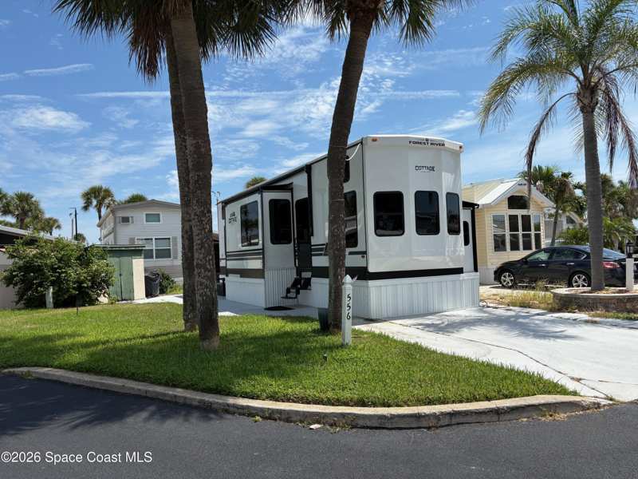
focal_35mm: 26
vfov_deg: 53.1
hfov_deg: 67.3
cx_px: 319
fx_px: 479
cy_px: 240
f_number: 1.6
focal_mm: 5.96
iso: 50
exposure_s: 1/5348
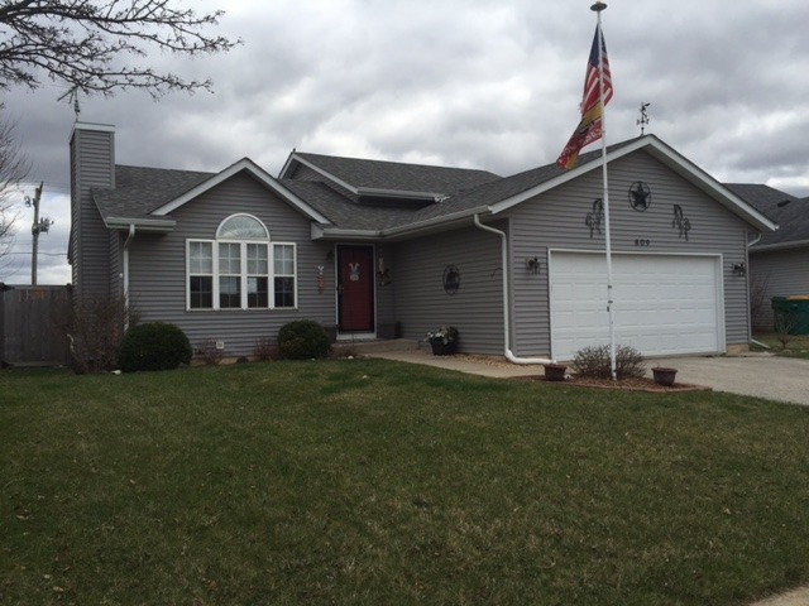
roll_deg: +0.7
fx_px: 678
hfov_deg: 61.7
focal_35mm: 29
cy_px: 303
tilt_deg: +2.1
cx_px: 404
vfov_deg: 48.2
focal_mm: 4.15
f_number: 2.2
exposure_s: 1/2326
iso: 32
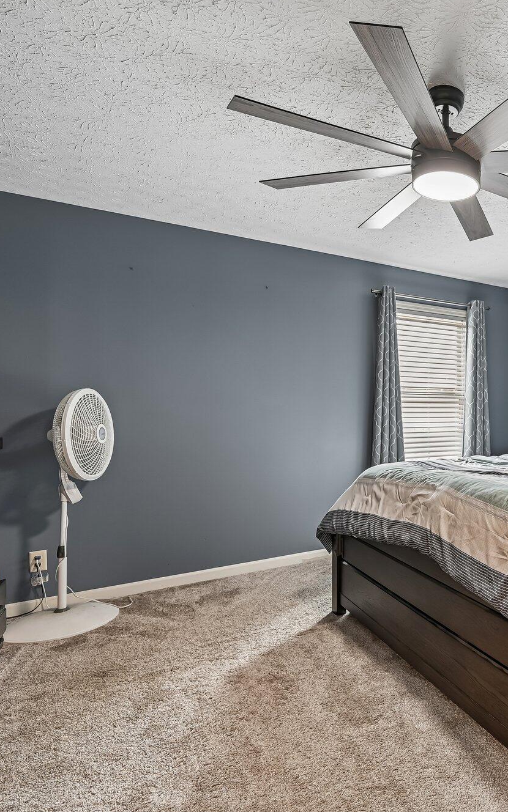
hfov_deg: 47.0
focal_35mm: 22
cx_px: 494
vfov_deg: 79.6
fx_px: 487
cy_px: 410
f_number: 4
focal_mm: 14
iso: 400
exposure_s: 1/8
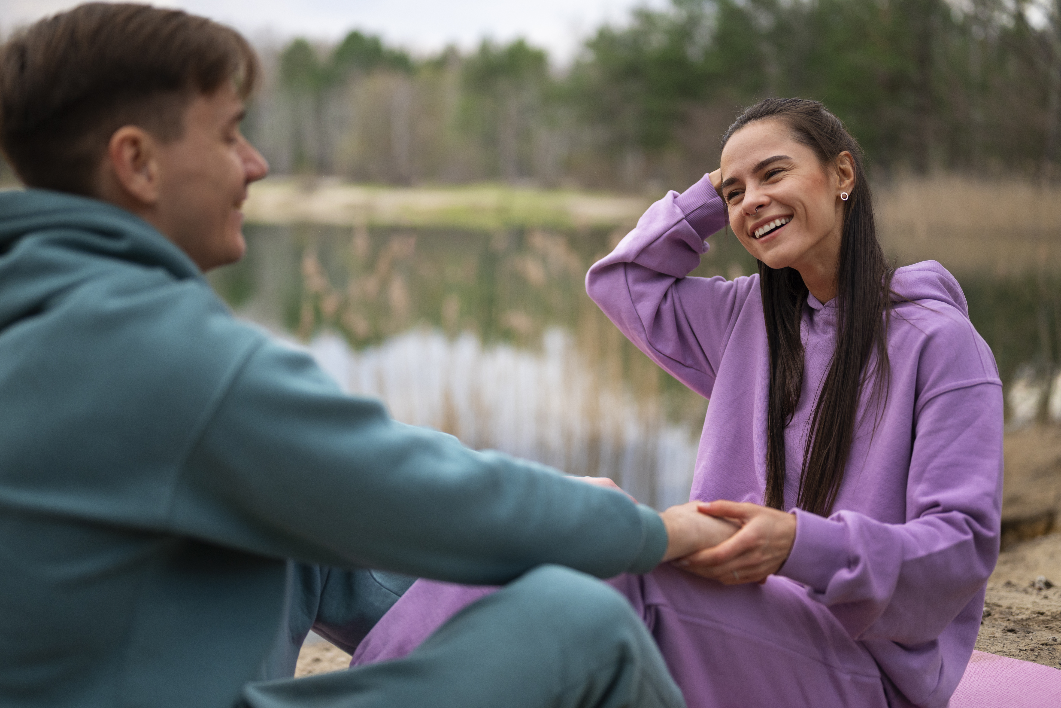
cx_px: 530
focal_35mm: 50
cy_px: 354
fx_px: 1474
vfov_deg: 27.0
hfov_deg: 39.6
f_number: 1.8
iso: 640
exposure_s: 1/500
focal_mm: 50
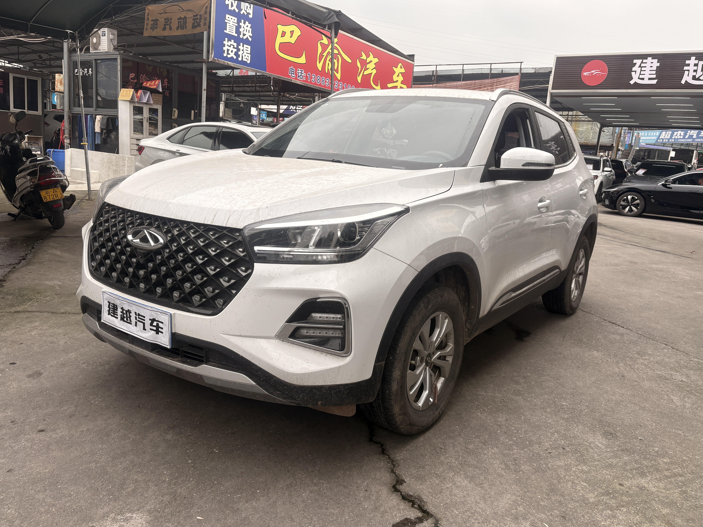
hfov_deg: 65.3
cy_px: 267
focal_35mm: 27
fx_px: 548
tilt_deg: -8.7
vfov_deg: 51.4
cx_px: 360
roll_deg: -3.5
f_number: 1.6
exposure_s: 1/959
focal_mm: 5.96
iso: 50
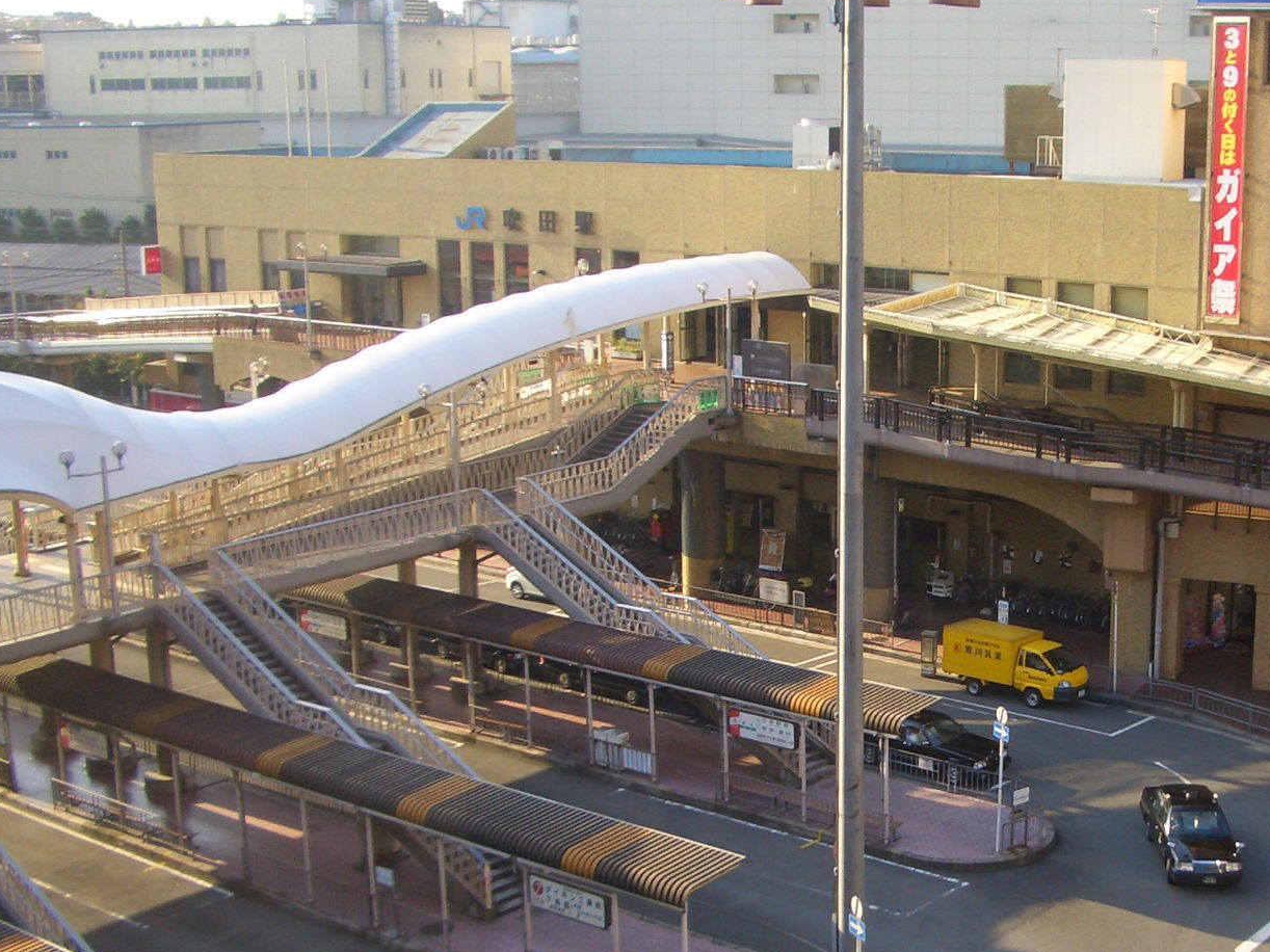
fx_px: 2017
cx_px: 934
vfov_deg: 26.4
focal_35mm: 55
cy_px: 650
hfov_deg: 34.3
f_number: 4.3
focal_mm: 5.8
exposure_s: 1/100
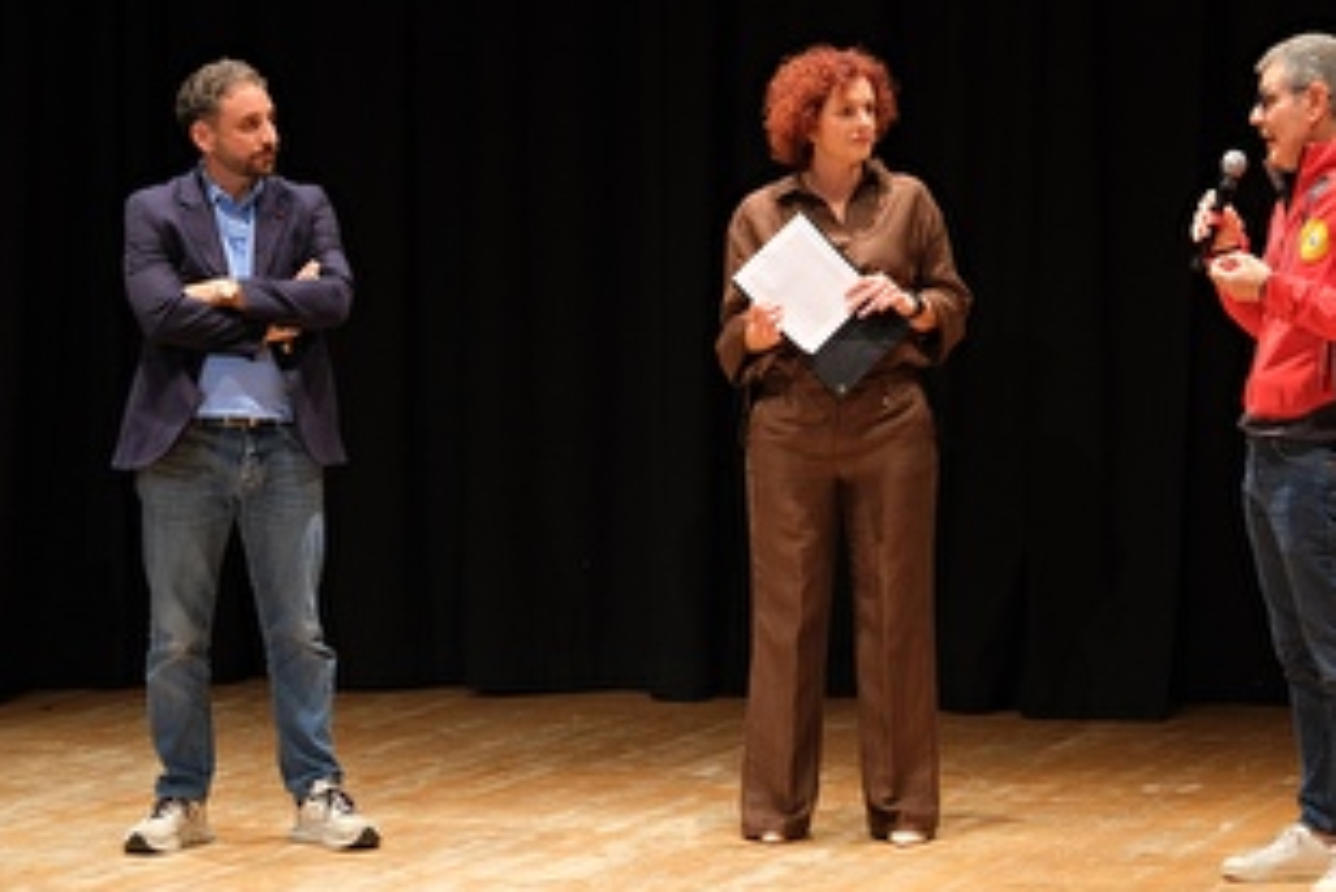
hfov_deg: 17.8
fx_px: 4270
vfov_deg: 11.9
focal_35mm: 115
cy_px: 295
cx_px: 806
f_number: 2.8
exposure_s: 1/80
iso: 1250
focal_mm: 55
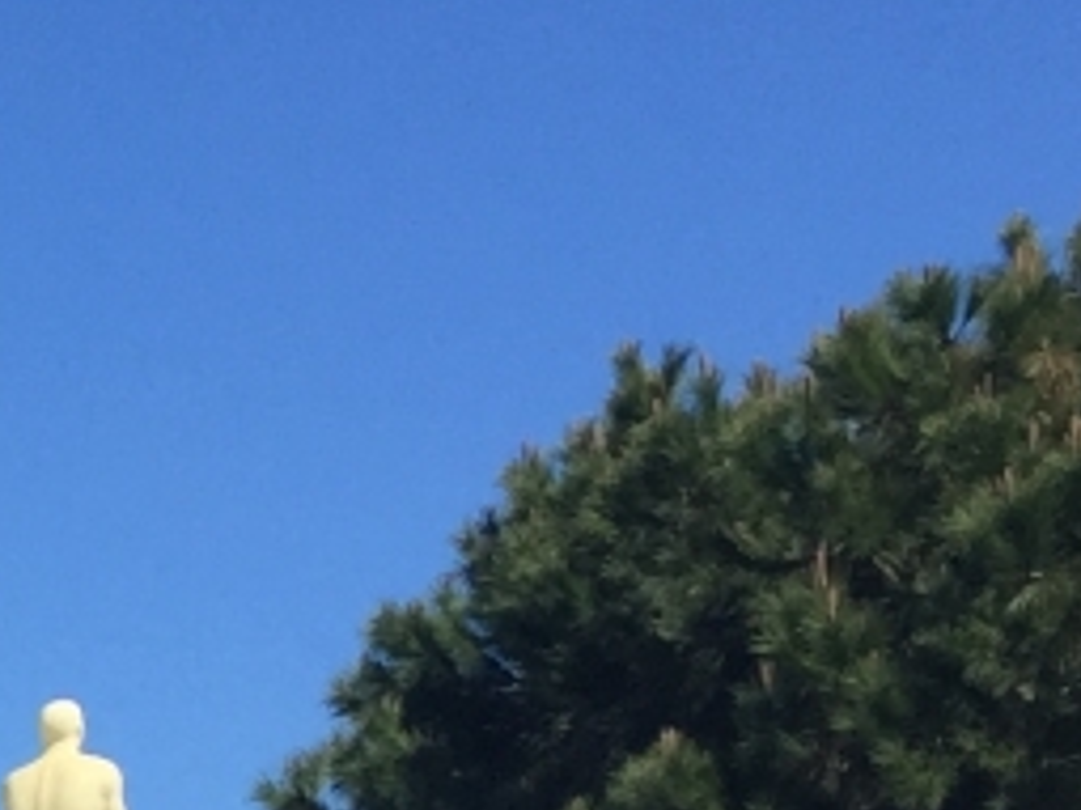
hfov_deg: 9.6
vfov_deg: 7.8
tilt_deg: +3.6
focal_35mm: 182
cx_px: -1496
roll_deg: +1.5
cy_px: 1607
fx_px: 5681
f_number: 2.2
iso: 32
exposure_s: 1/1980
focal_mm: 4.15
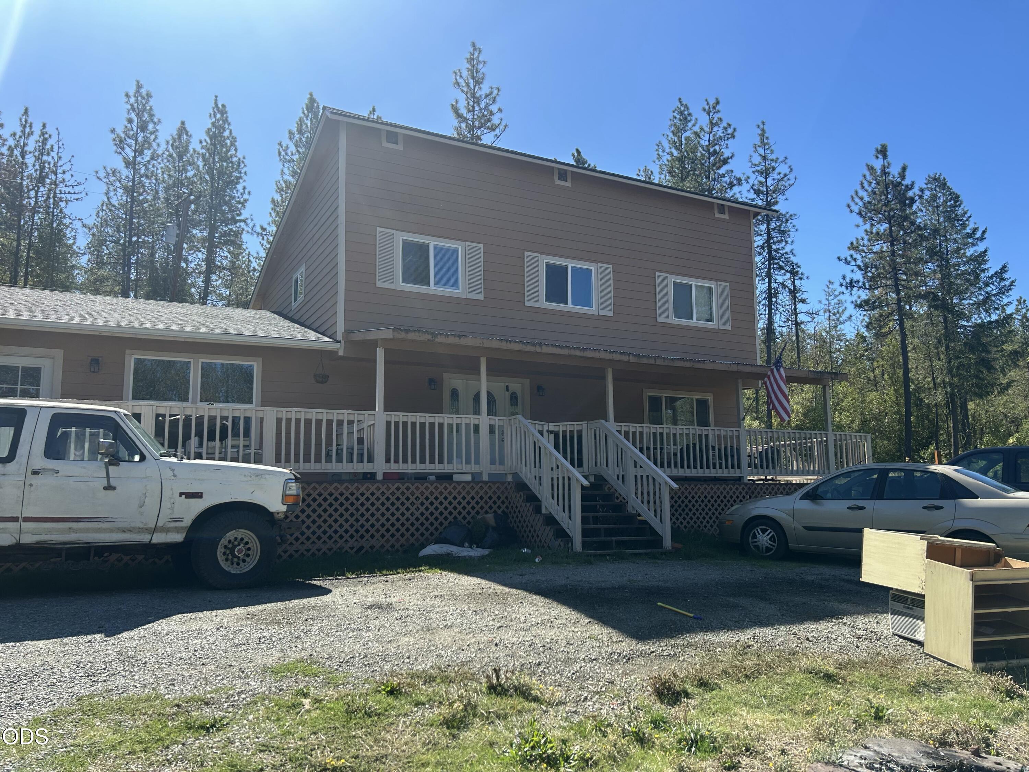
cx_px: 514
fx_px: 773
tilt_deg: +6.5
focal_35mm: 26
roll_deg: +1.3
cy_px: 386
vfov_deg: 53.1
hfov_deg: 67.3
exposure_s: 1/2632
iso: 50
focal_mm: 5.7
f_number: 1.5
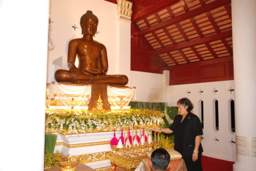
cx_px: 128
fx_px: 214
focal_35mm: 30
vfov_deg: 43.7
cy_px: 86
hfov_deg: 61.9
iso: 400
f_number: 3.8
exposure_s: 1/50
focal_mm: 20
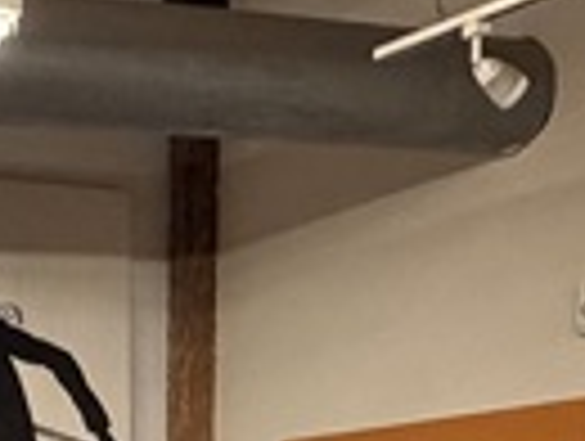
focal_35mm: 110
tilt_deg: -10.1
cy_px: 981
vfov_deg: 11.6
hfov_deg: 16.5
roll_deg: +1.8
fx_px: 1862
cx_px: -243
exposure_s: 1/60
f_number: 2.2
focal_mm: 2.22
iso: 640
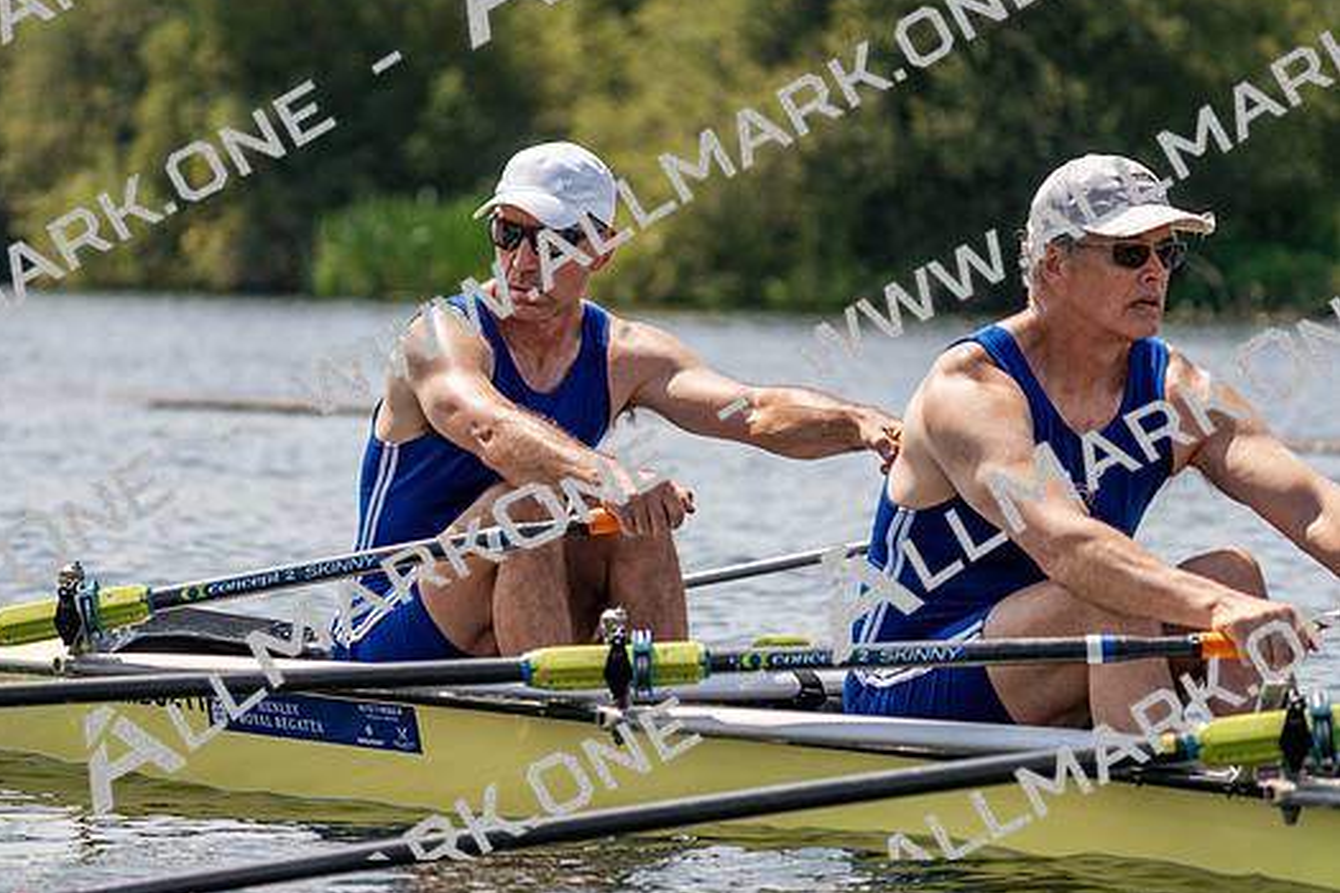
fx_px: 8225
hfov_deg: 9.3
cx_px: 602
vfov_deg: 6.2
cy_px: 422
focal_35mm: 221
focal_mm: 200
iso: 200
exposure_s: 1/1600
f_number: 5.6
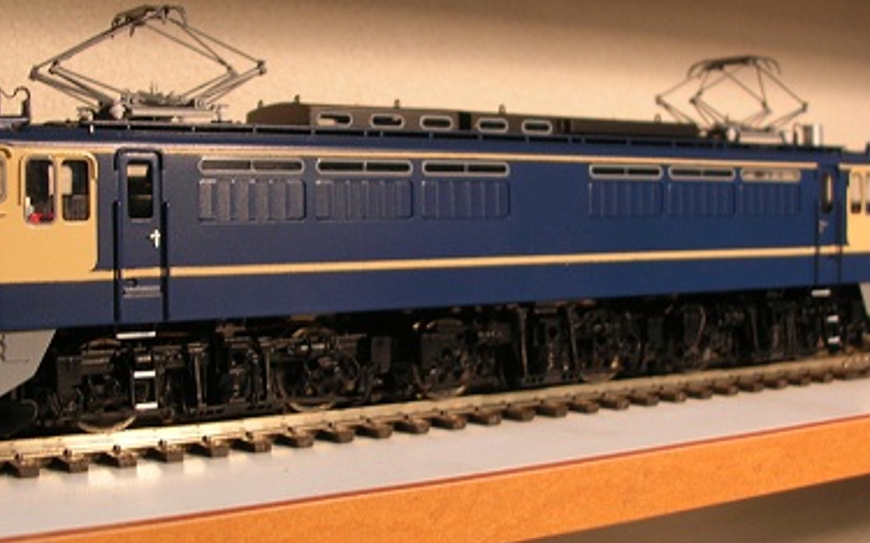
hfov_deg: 36.3
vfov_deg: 23.1
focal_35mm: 56
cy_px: 263
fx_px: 1327
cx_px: 391
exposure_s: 1/29.1
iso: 50
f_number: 3
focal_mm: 6.6
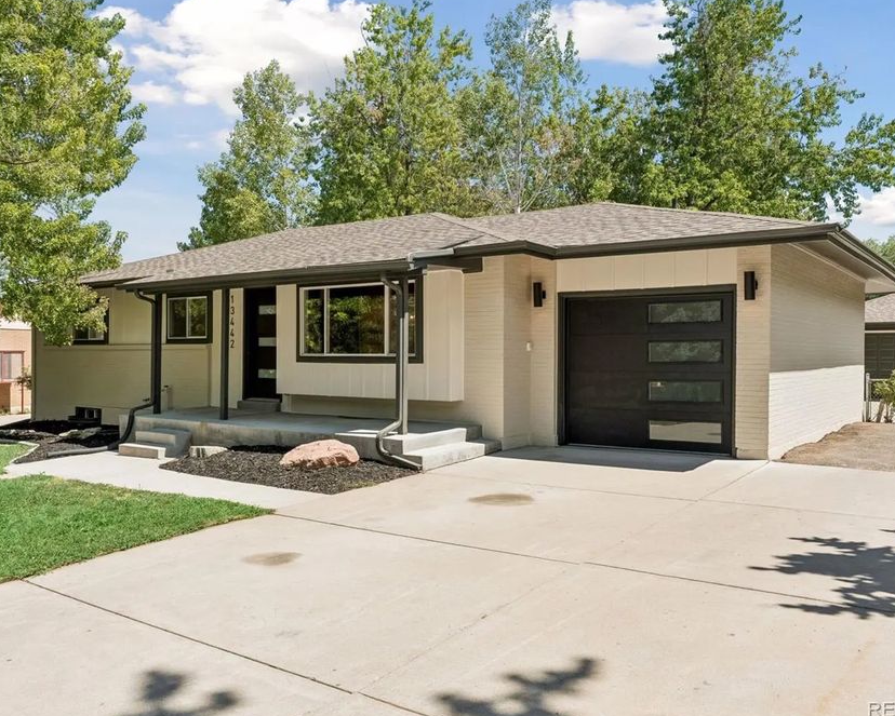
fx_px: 768
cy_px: 355
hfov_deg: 60.4
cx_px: 426
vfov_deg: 50.0
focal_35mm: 29
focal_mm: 25
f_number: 9
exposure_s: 1/800
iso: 400
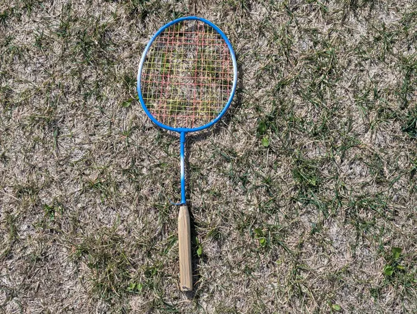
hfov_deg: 38.9
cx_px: 208
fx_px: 591
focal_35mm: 49
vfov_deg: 29.7
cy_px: 157
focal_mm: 6.9
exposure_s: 1/1266
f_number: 1.68
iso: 19
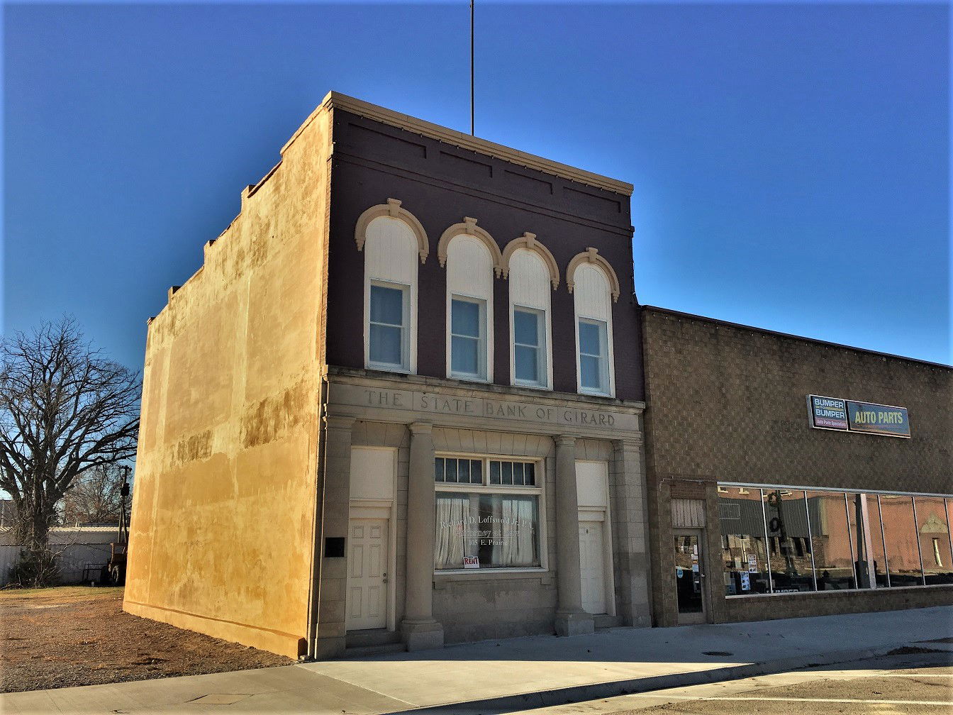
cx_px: 476
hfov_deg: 61.7
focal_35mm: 29
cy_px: 358
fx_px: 798
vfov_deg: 48.2
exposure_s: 1/1261
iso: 25
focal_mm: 4.15
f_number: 2.2
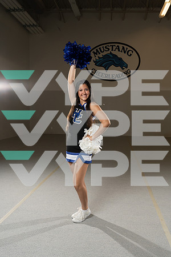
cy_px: 128
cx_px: 86
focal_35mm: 30
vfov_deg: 61.9
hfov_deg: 43.6
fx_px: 214
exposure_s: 1/250
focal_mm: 30
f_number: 5.6
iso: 500
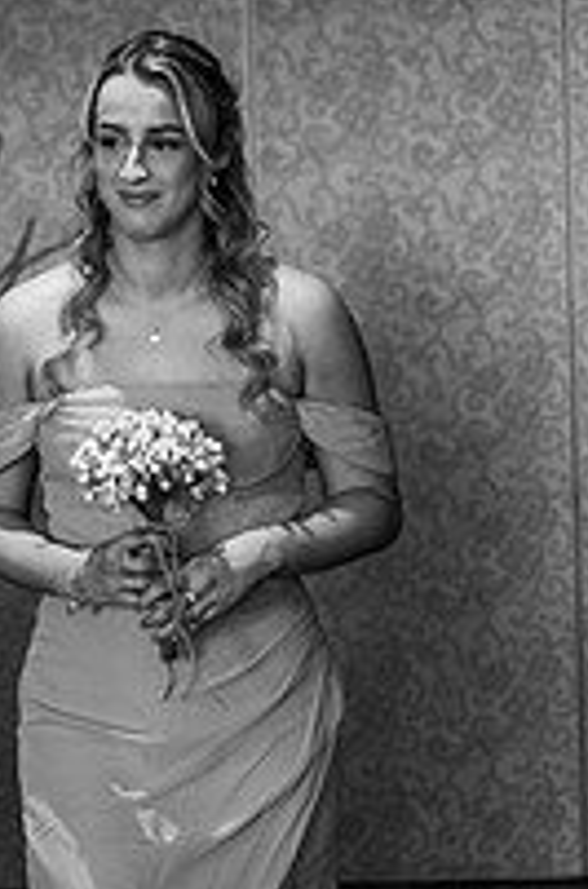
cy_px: 402
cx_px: 122
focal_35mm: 157
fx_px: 3866
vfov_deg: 13.1
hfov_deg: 8.7
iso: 1400
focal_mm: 70
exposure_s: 1/200
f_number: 2.8
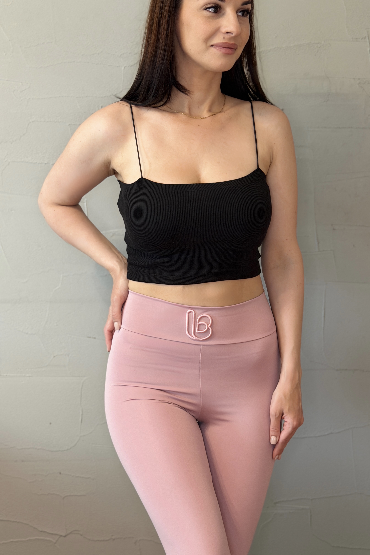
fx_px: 771
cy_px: 277
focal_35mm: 50
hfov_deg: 27.0
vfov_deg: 39.6
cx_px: 208
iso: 250
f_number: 1.78
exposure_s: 1/55
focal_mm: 6.76
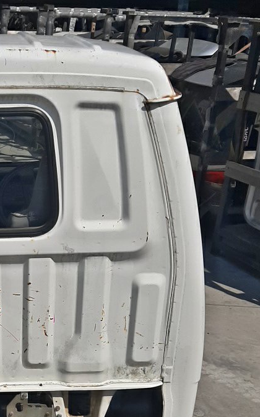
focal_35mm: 59
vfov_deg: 34.1
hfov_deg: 20.5
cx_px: -54
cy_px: 296
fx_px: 670
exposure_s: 1/6410
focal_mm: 3.93
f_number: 1.7
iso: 40
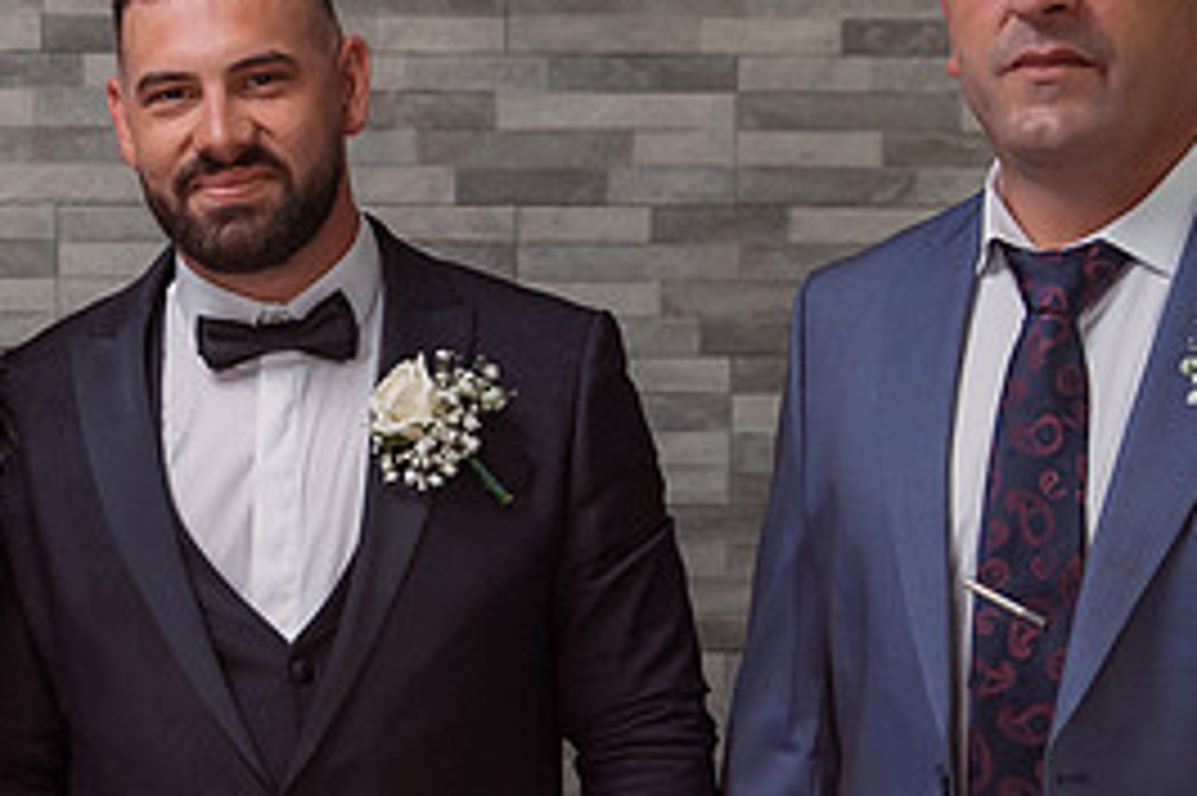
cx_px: 296
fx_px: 2691
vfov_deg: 16.8
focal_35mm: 81
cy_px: 512
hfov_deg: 24.8
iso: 1000
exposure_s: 1/250
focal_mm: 31
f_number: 2.8
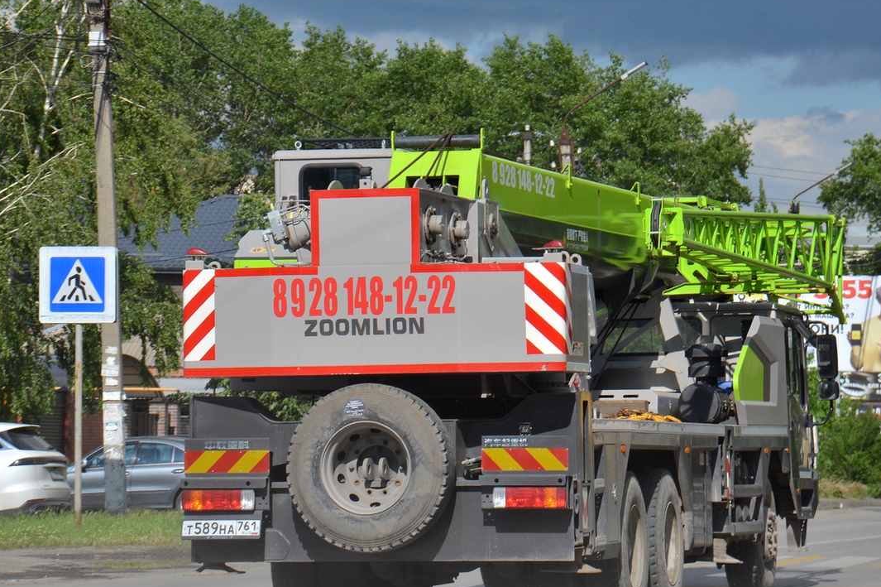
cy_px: 308
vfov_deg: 9.6
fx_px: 3489
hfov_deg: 14.4
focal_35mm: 143
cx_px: 524
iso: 400
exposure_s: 1/2000
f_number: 8
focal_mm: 75
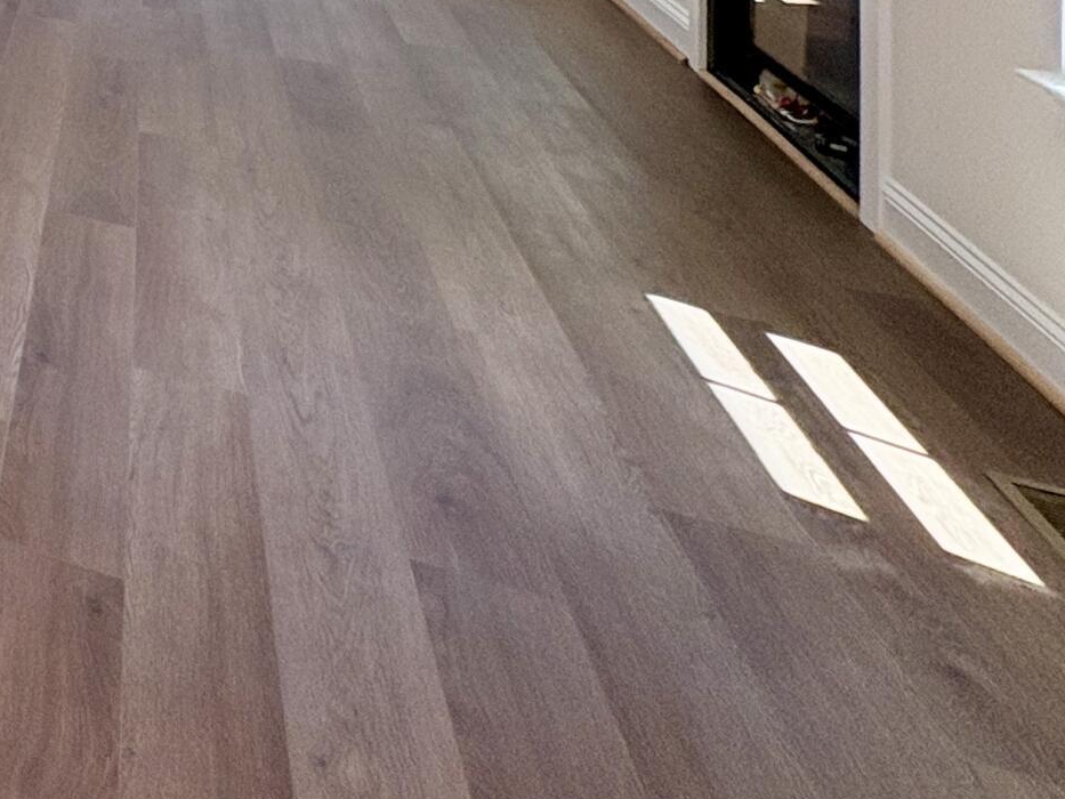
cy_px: -423
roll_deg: +0.2
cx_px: -611
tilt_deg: +0.5
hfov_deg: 26.6
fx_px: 1385
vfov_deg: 24.4
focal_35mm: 45
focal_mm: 2.22
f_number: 2.2
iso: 80
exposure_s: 1/120
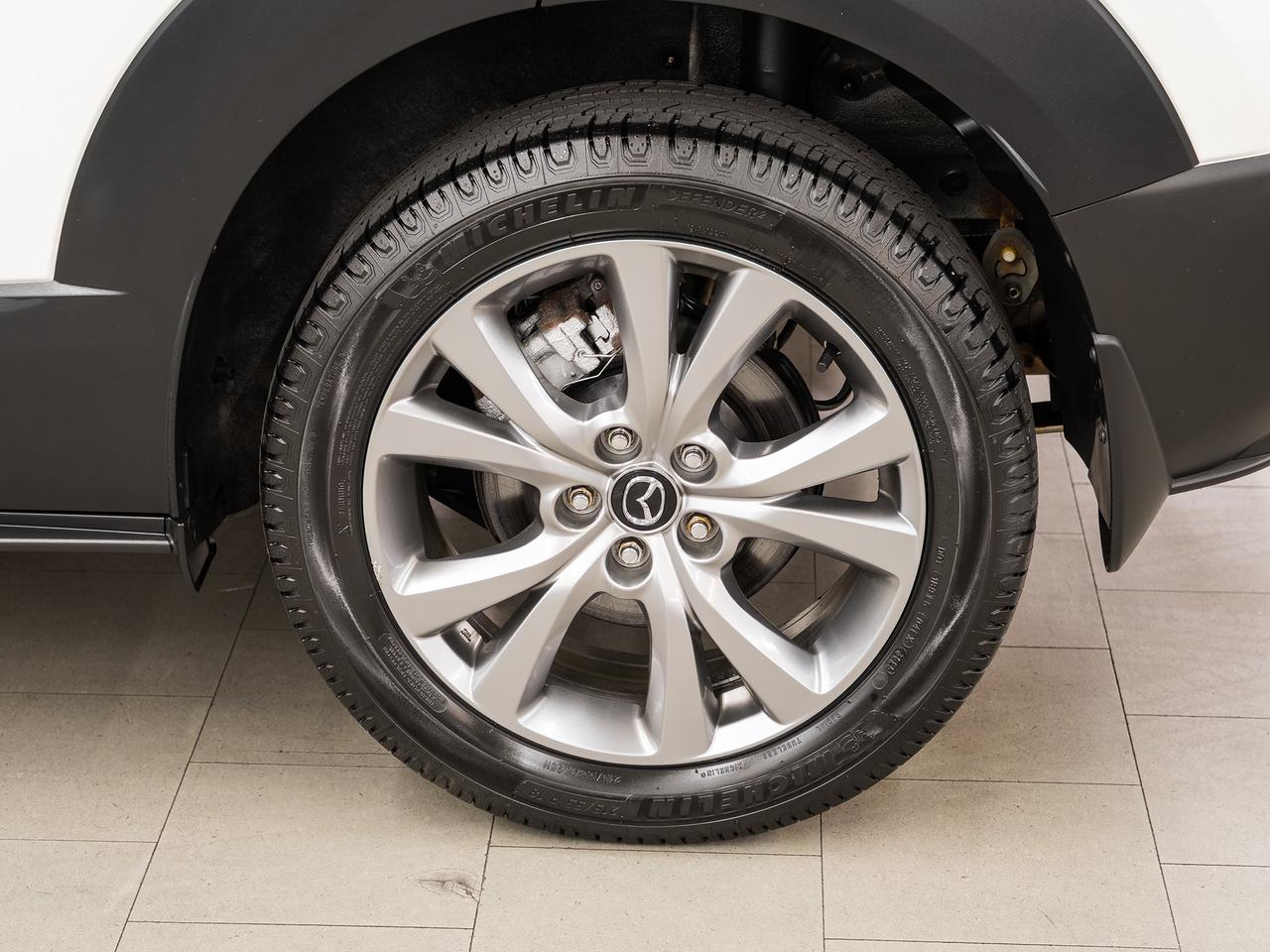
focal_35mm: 84
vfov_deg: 17.5
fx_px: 3096
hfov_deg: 23.2
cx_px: 642
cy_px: 474
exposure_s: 1/2
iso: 100
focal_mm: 70
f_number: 5.6
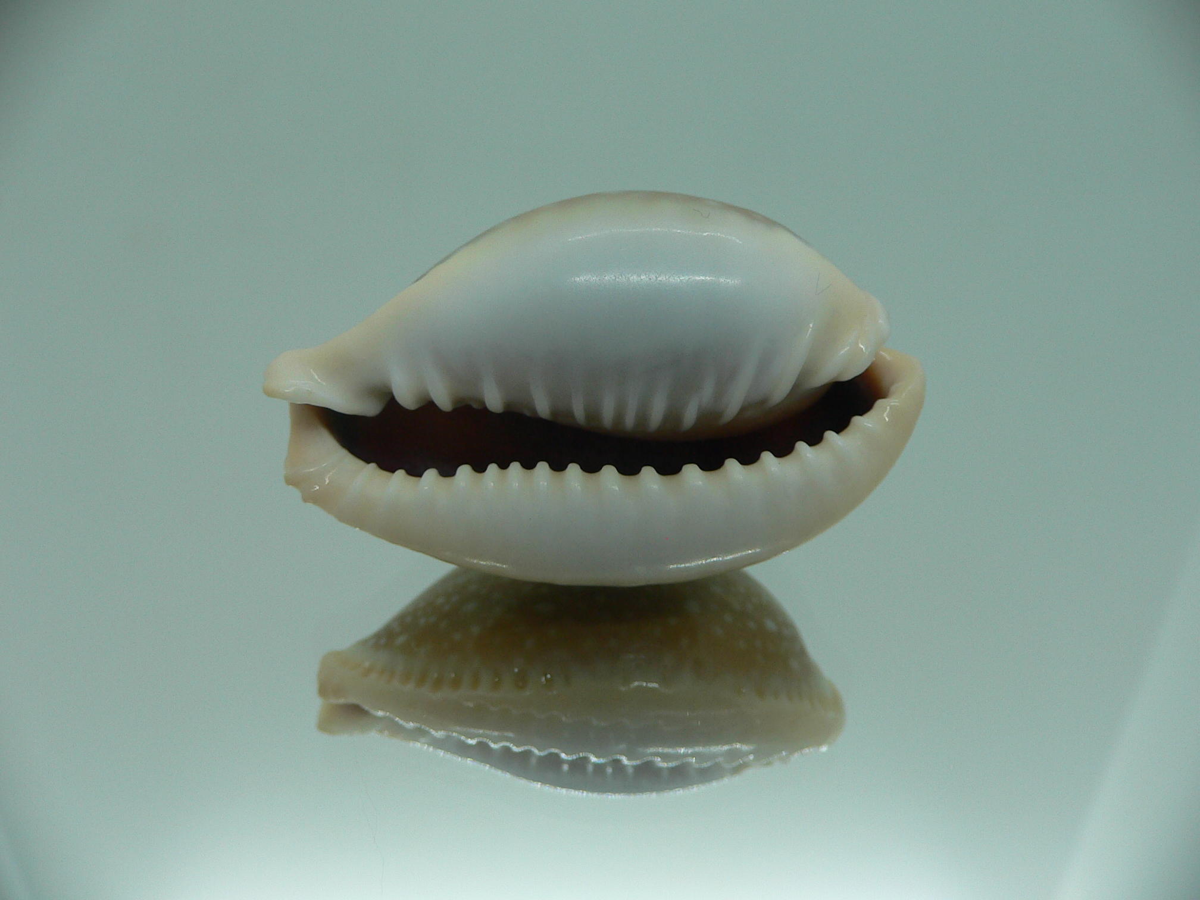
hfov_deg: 52.6
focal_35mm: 35
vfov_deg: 40.7
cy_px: 450
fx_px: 1213
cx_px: 600
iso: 80
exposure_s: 1/60
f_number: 2.8
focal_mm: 4.6
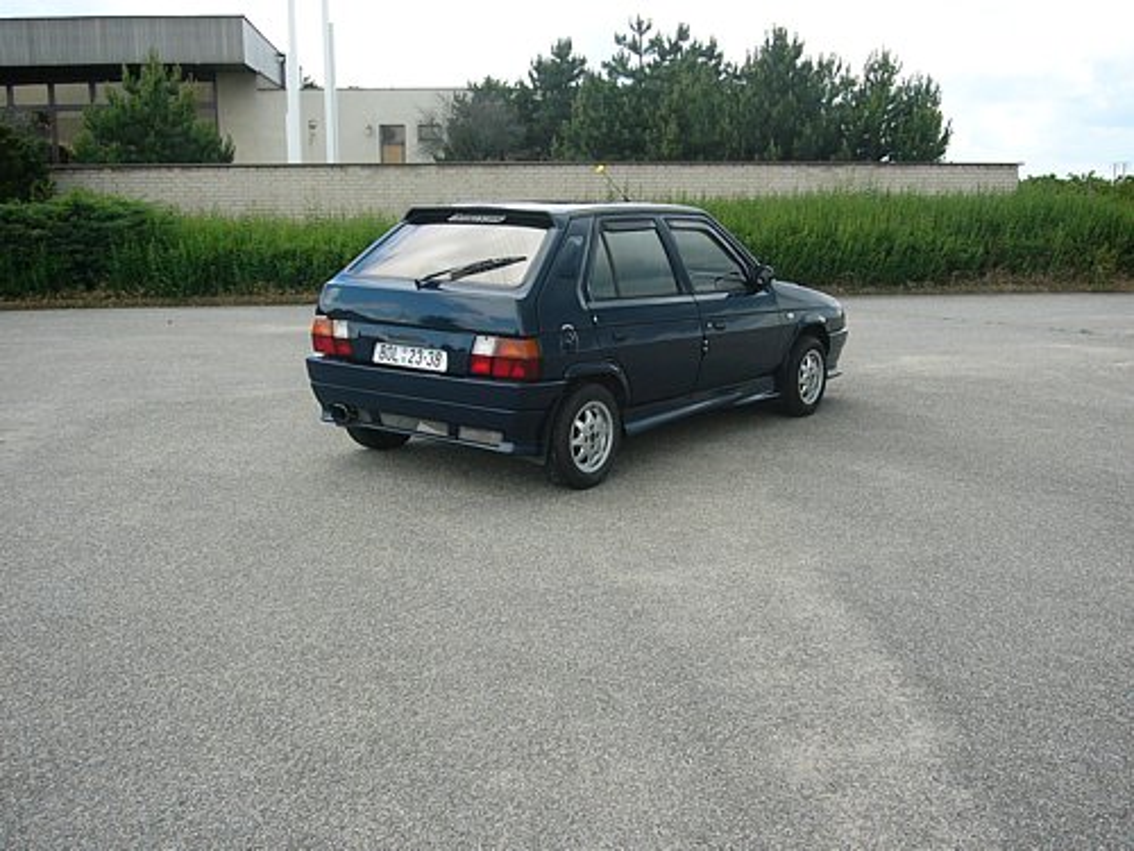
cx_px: 567
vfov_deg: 40.7
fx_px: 1147
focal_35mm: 35
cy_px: 426
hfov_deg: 52.6
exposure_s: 1/80
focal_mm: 5.8
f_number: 8
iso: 100
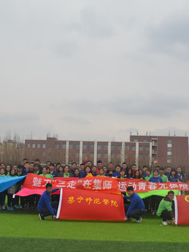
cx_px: 125
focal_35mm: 53
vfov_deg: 36.1
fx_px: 386
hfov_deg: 27.4
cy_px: 137
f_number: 8
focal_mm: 22
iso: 100
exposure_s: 1/250
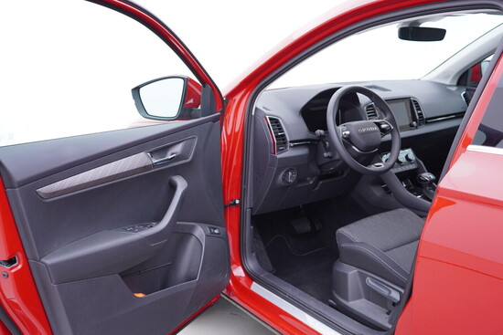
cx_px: 252
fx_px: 503
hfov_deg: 53.1
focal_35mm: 36
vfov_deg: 36.9
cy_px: 168
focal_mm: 24
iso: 200
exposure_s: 1/40
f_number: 2.8
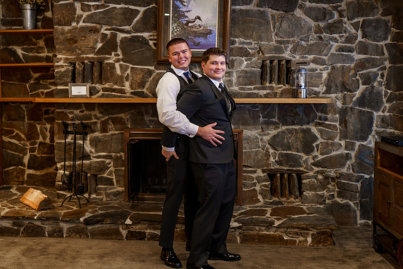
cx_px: 179
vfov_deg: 33.8
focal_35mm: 39
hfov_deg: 48.9
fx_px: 442
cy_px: 119
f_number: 2.2
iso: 1600
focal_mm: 35
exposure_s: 1/160
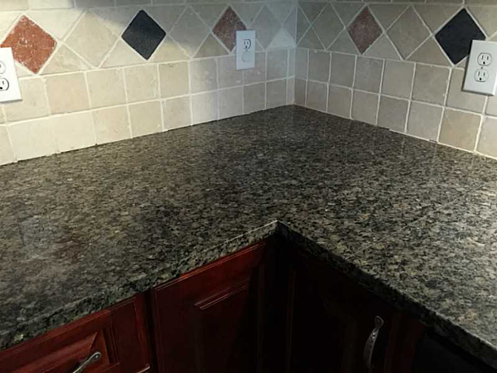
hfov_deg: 61.7
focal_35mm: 29
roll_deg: +0.6
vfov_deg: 48.2
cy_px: 186
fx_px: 416
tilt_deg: -23.5
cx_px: 248
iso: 160
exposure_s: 1/15
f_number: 2.2
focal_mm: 4.15
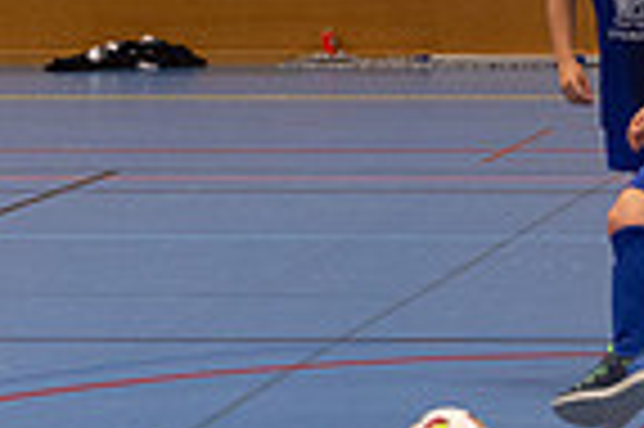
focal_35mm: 294
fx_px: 5253
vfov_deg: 4.7
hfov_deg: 7.0
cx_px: 725
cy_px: 104
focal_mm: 70
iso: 4000
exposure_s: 1/400
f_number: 3.5
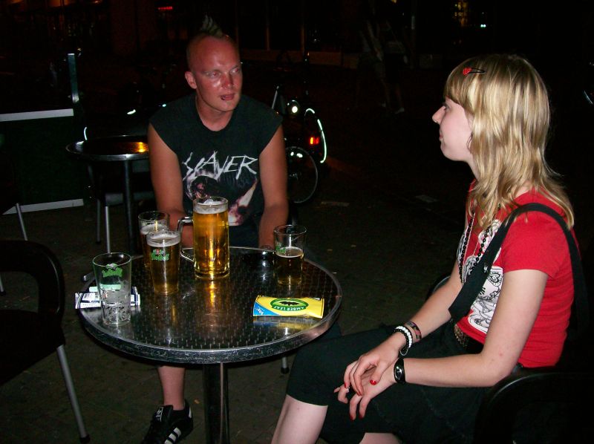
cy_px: 222
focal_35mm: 36
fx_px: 617
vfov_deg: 39.6
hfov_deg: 51.4
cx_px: 297
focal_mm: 6
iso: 140
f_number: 2.7
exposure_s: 1/64
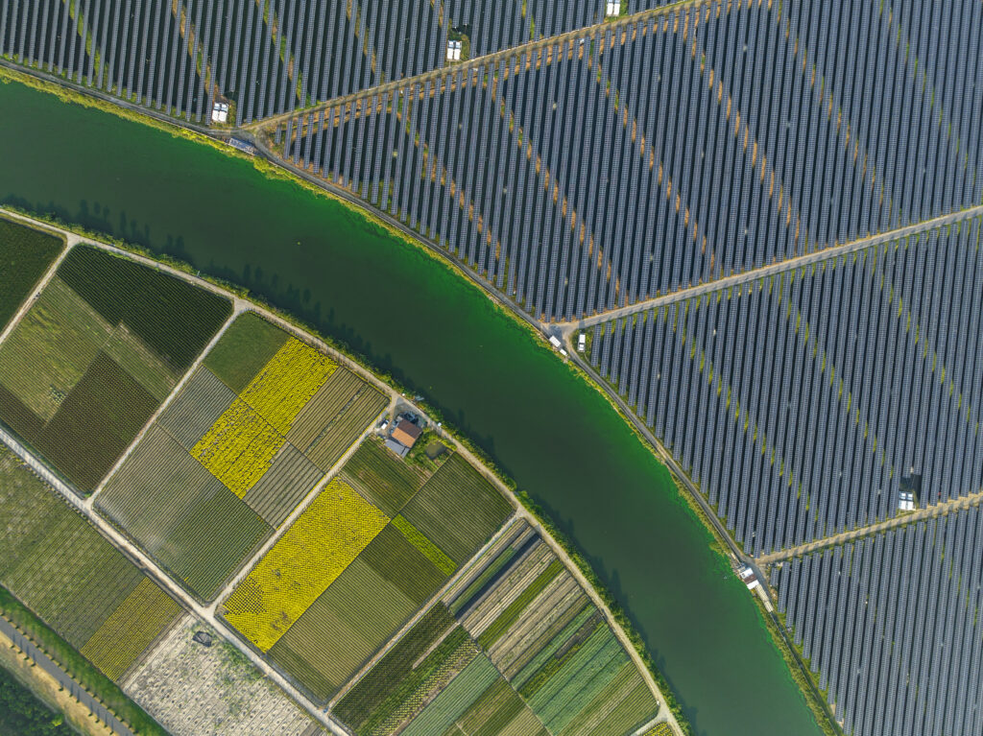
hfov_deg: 71.6
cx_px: 492
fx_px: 681
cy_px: 368
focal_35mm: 24
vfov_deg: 56.8
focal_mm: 12.29
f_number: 2.8
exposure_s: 1/400
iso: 100
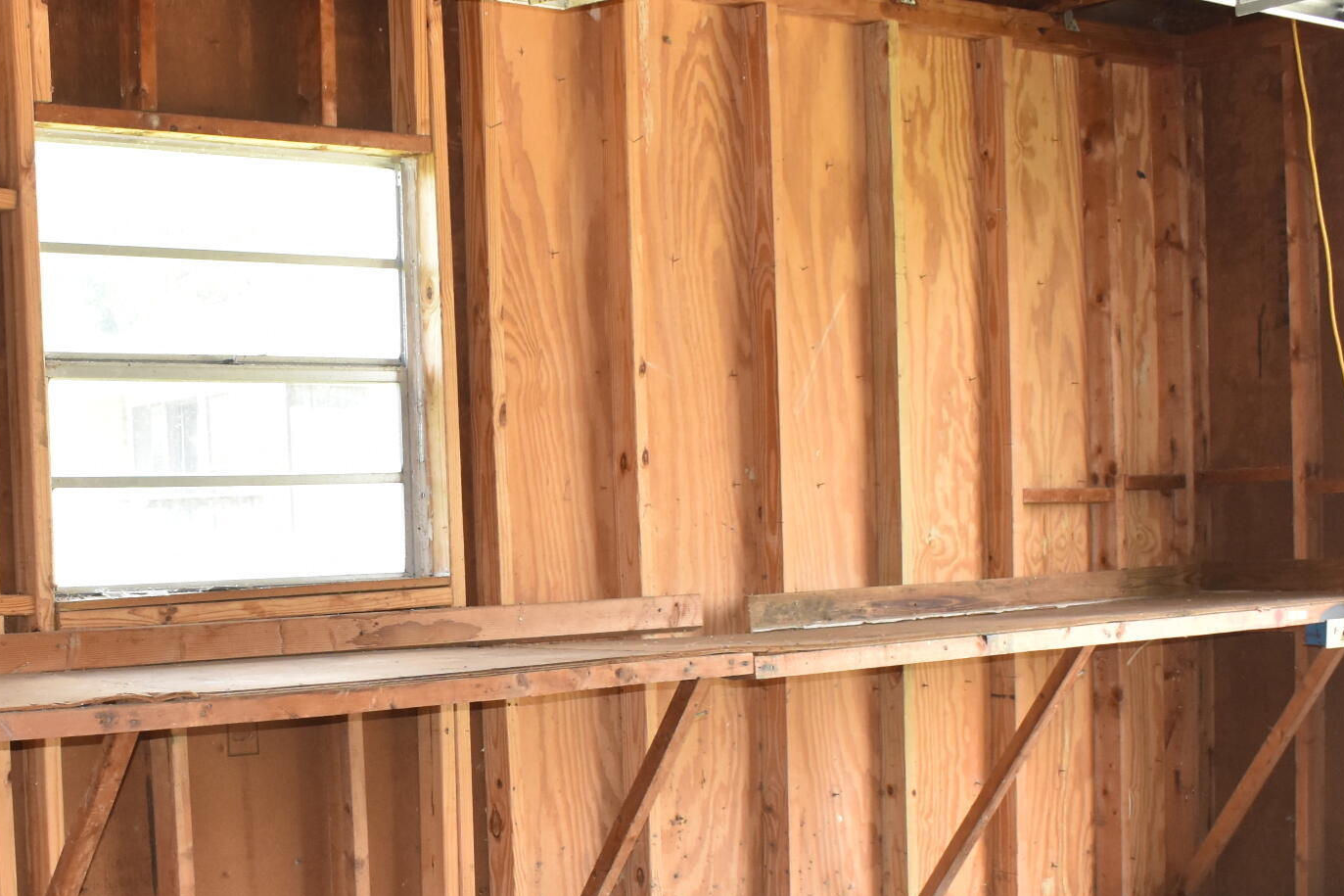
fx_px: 2202
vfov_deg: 22.7
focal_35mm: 59
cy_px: 705
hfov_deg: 33.4
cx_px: 365
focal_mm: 18
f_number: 5
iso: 720
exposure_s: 1/200
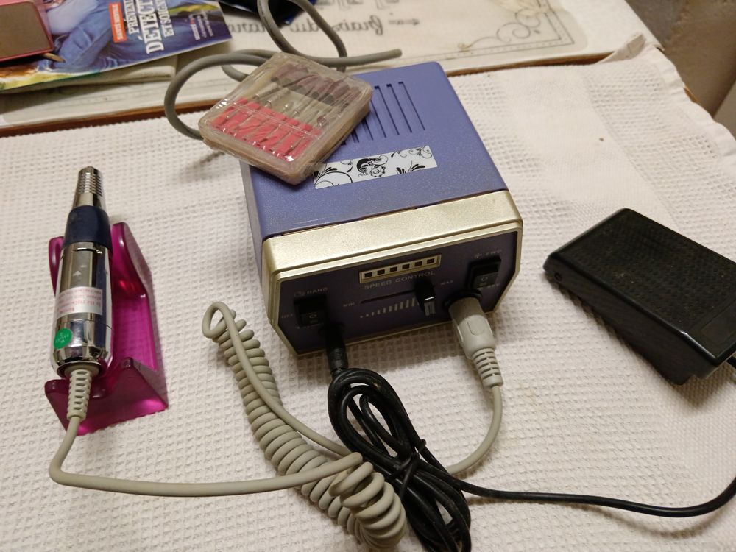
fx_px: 574
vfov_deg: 51.4
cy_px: 276
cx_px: 368
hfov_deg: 65.3
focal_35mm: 27
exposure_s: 1/25
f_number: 1.9
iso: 1007
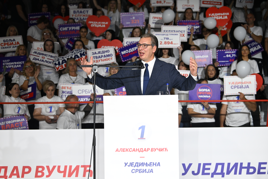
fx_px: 610
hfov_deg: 24.8
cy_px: 90
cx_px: 134
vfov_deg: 16.7
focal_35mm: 82
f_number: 4
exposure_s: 1/1000
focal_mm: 82
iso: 2000
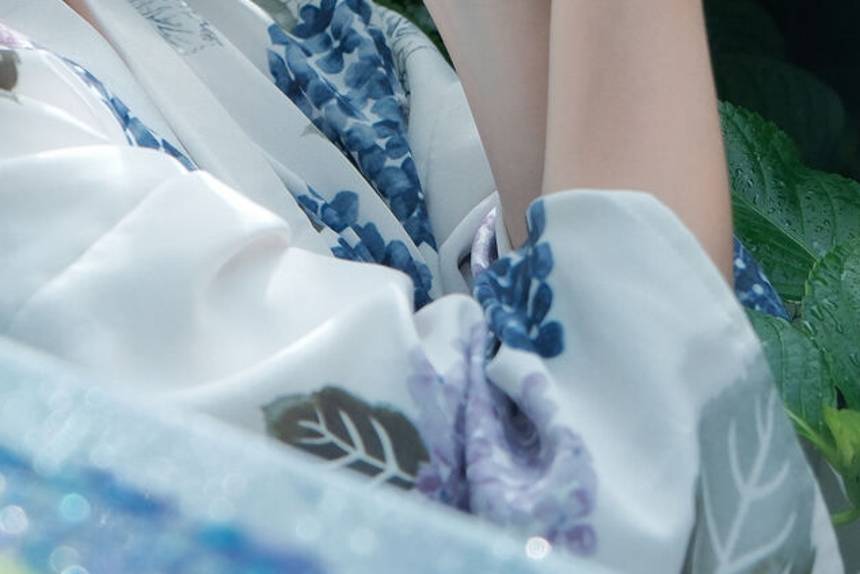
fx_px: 4611
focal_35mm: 193
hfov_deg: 10.6
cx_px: 68
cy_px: -225
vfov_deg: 7.0
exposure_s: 1/1250
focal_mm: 45.1
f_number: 2.8
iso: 800
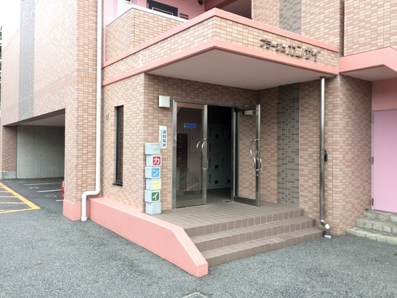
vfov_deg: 48.2
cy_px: 149
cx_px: 198
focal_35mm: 29
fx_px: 333
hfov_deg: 61.7
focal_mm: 4.15
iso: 32
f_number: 2.2
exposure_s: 1/444
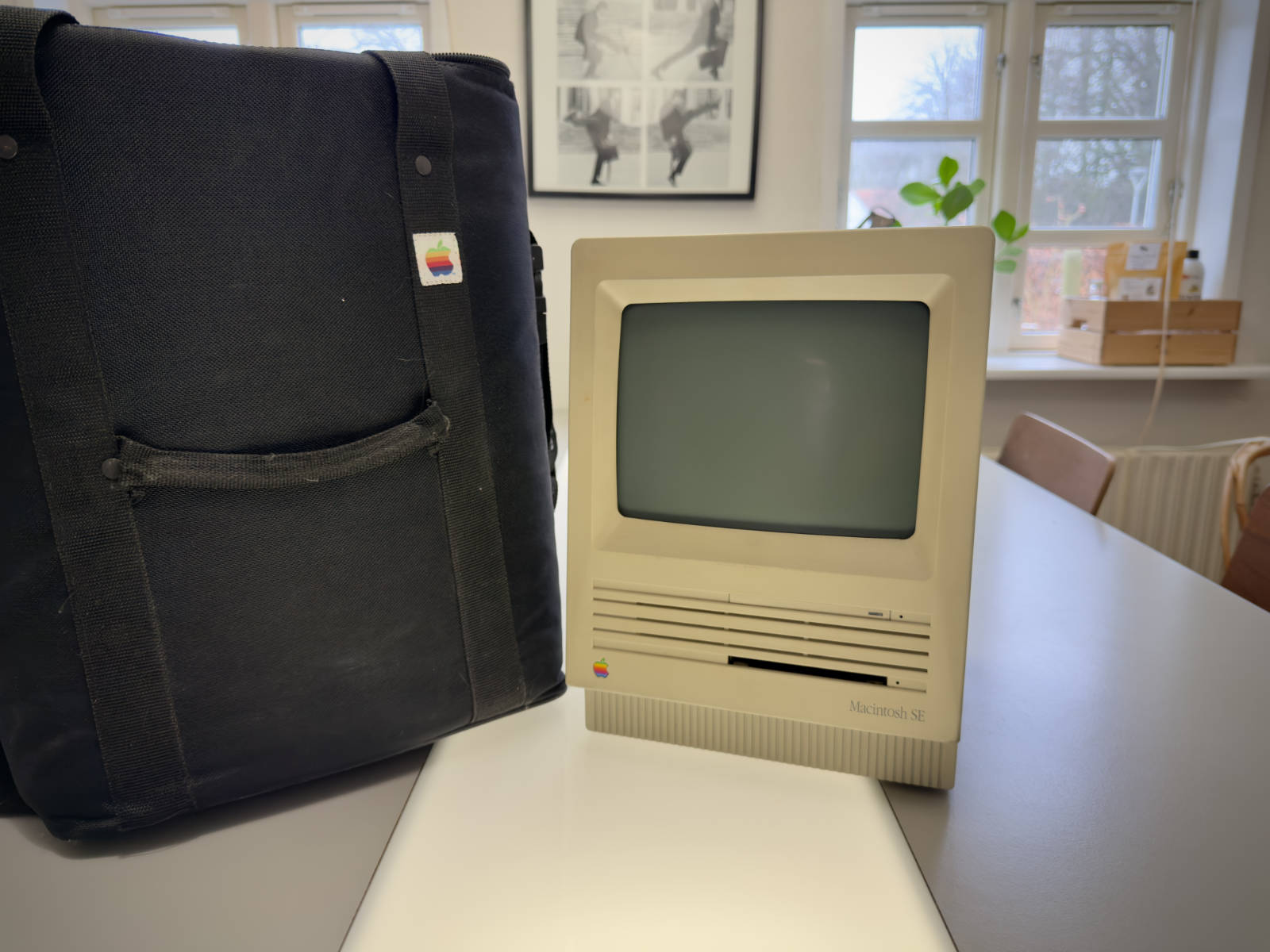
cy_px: 476
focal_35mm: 24
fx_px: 881
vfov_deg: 56.8
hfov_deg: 71.6
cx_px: 635
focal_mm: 6.8
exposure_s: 1/100
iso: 125
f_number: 1.8
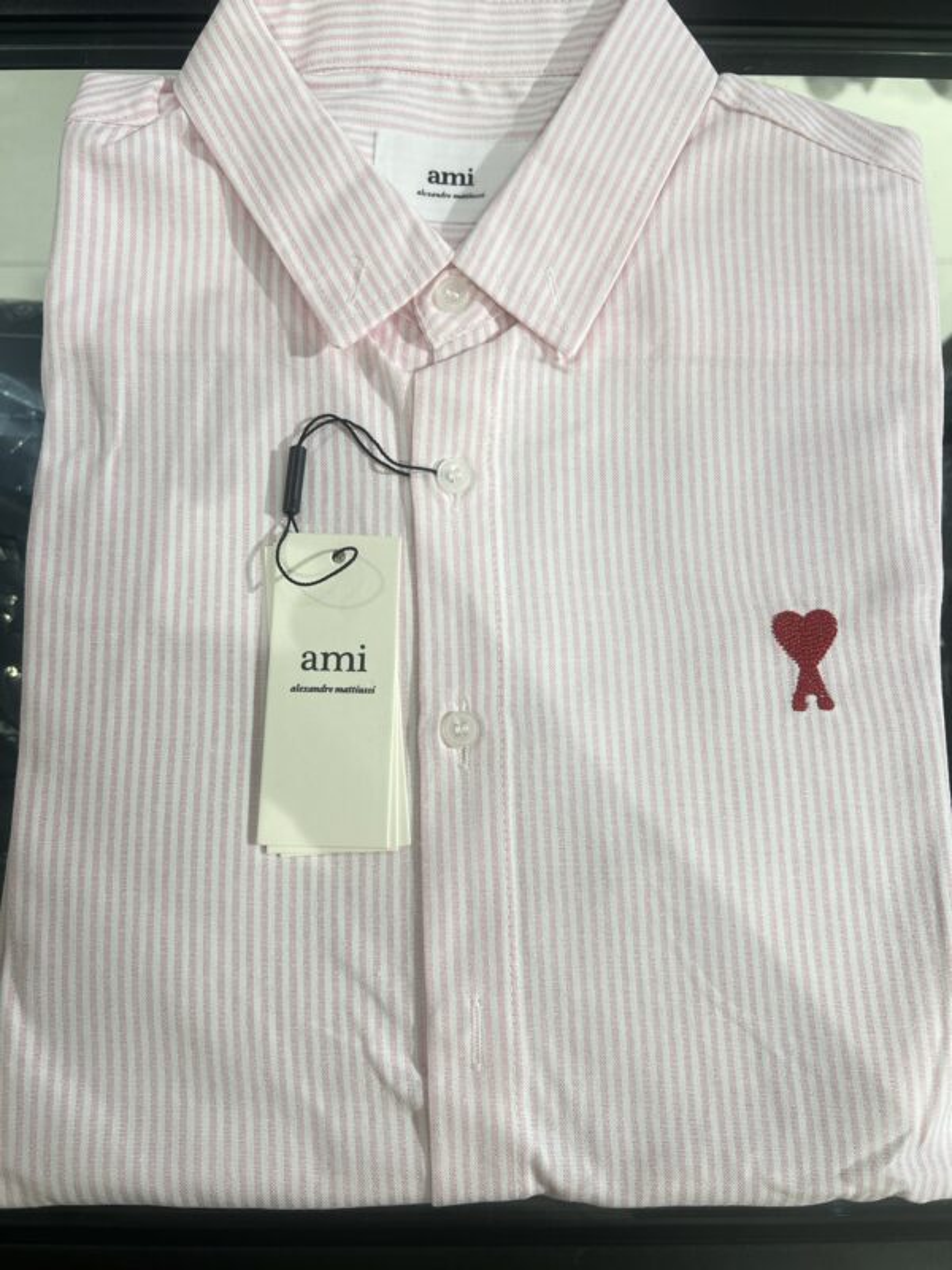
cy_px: 635
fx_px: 953
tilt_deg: -79.8
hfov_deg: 53.1
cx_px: 476
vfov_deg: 67.3
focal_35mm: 26
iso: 32
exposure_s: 1/113
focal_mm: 5.7
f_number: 1.5
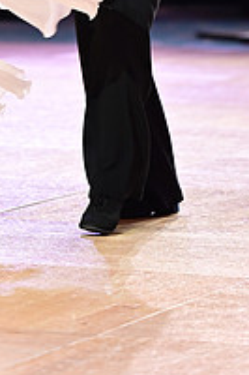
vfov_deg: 5.6
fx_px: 3772
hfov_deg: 3.8
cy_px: -135
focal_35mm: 363
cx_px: 2
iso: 1600
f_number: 2.8
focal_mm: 125
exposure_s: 1/320
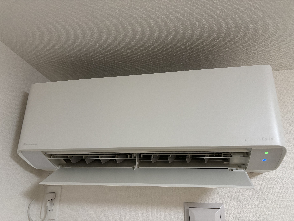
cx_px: 147
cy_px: 110
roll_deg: -2.3
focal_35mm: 26
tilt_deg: +19.8
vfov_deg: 53.1
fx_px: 221
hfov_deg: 67.3
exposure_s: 1/50
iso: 400
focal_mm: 5.96
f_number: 1.6
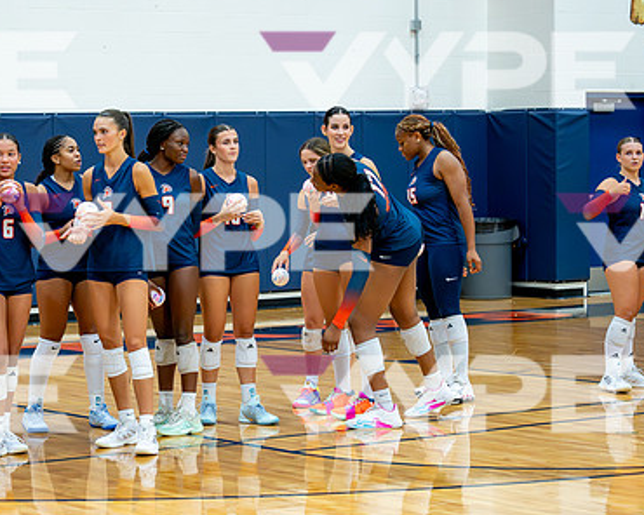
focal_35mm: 114
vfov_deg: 13.5
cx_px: 174
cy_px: 275
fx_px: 2173
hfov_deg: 16.8
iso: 4500
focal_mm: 70
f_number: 2.8
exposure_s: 1/800
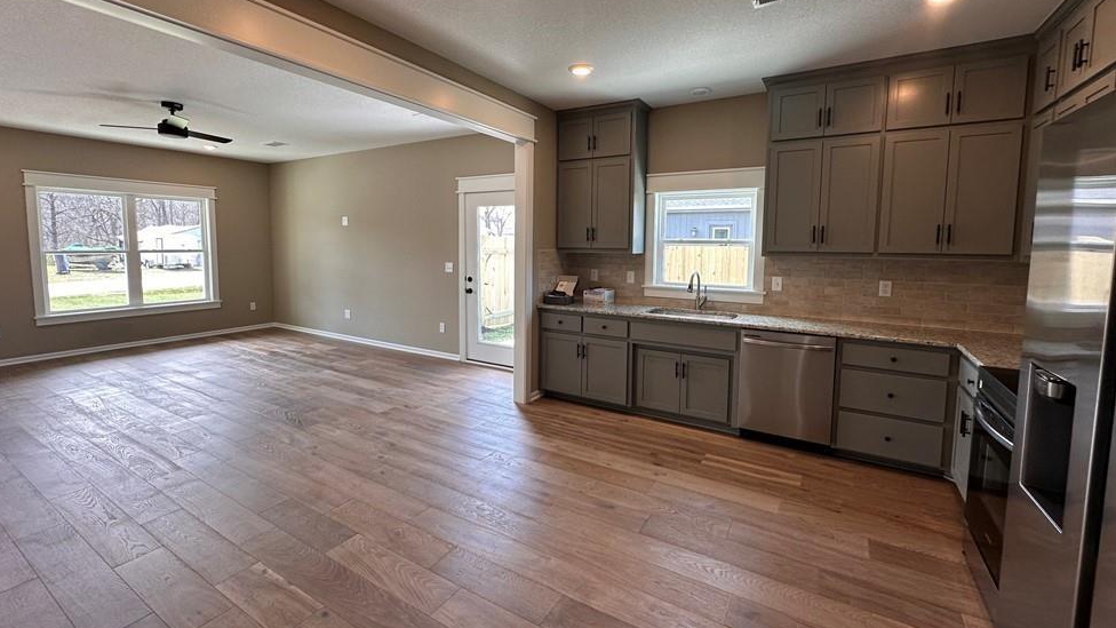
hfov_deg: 99.4
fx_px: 473
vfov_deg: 66.9
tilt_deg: -4.8
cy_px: 278
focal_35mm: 16
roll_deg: -0.8
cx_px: 550
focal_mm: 2.22
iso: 100
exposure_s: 1/120
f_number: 2.2
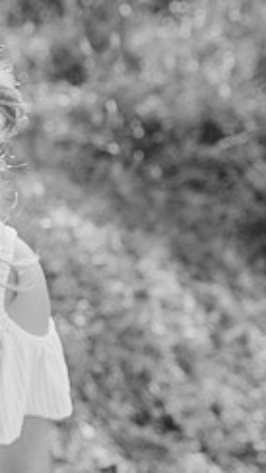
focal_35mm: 60
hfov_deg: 19.3
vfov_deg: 34.6
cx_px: -25
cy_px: 166
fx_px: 751
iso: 200
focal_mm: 24
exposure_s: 1/640
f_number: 3.5
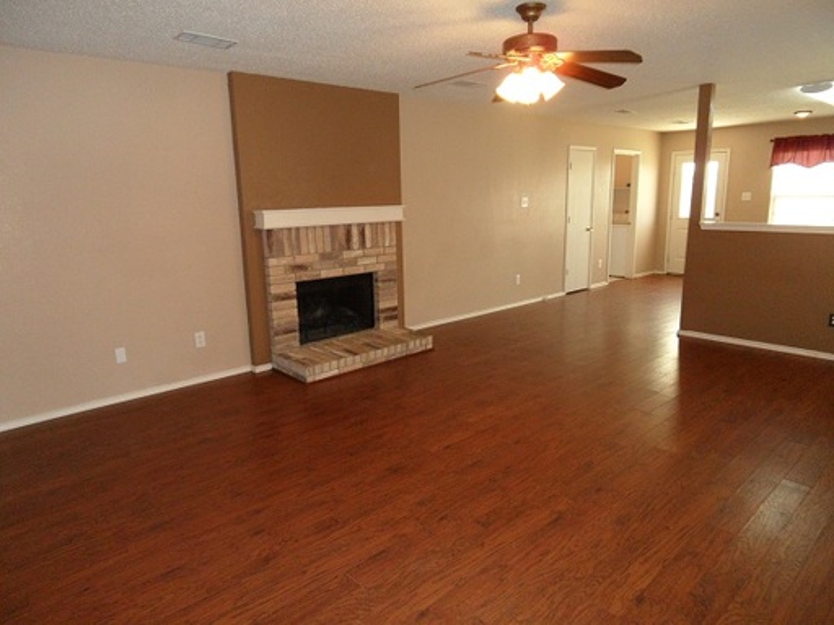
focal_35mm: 21
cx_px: 417
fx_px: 506
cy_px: 312
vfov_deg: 63.4
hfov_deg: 79.0
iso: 240
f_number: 3.4
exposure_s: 1/30
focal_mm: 3.6
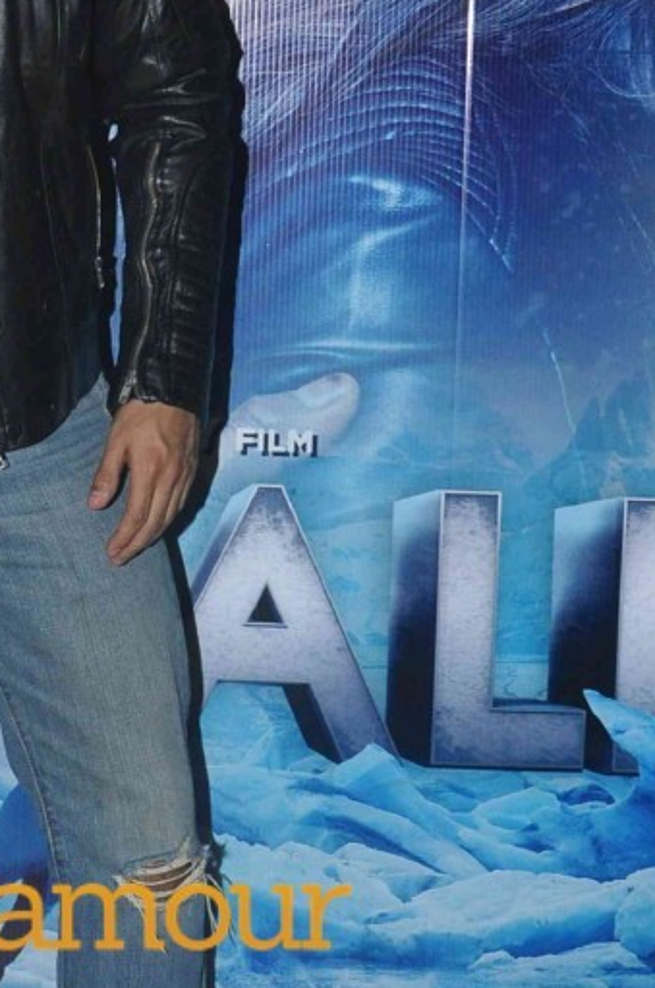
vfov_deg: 18.4
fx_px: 3025
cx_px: -77
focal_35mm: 110
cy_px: 238
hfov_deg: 12.1
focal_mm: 25
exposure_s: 1/250
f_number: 10
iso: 800
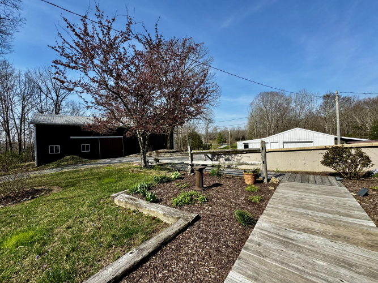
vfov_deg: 85.7
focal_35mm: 14
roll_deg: +1.9
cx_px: 189
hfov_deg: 102.1
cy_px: 142
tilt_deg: -1.1
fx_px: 153
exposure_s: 1/1420
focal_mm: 2.22
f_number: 2.2
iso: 50
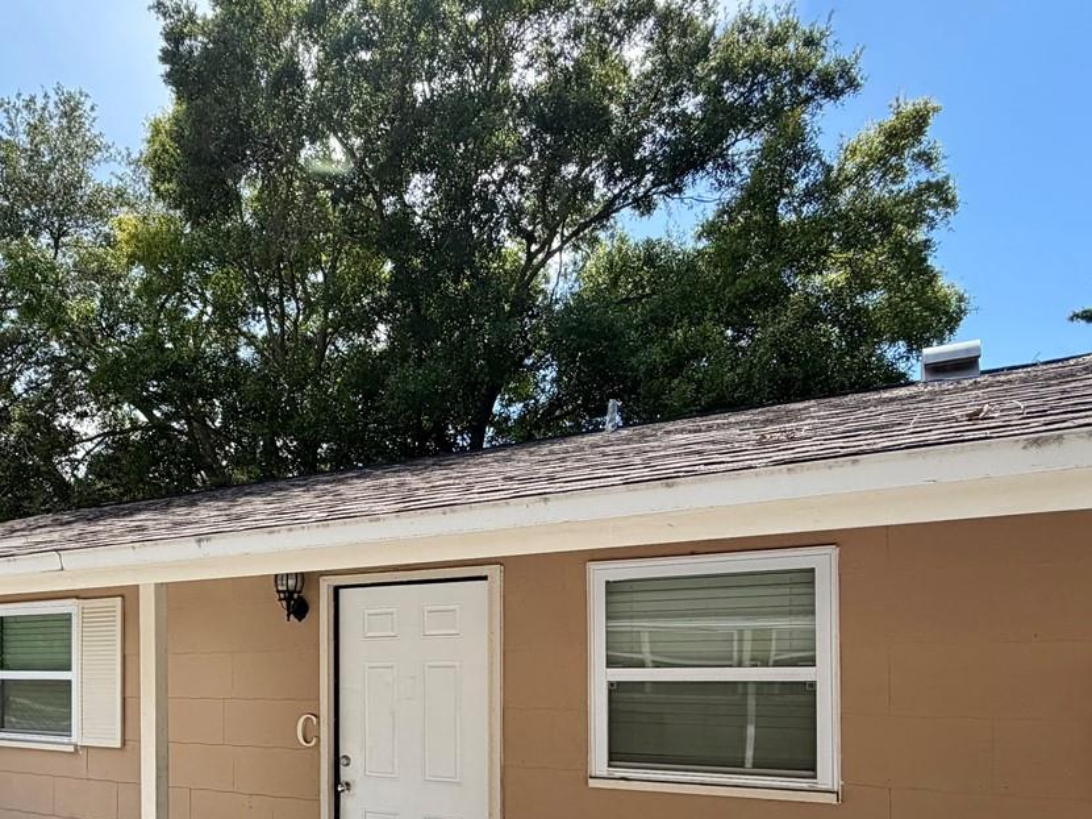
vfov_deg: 48.2
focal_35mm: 27
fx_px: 851
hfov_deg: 61.7
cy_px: 664
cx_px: 274
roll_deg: +0.6
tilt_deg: -1.6
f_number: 2.2
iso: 40
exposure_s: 1/625
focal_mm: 2.22
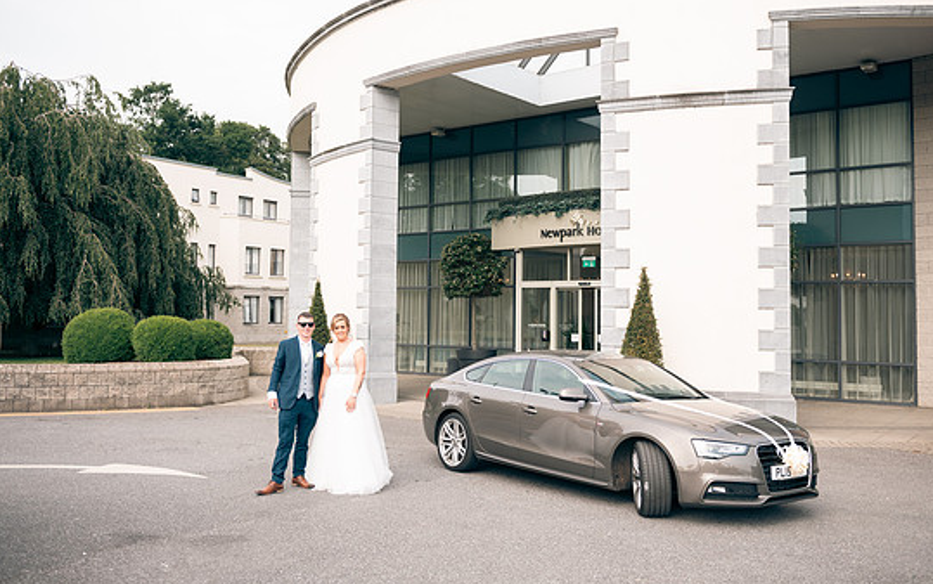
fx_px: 865
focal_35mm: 34
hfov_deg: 56.7
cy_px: 276
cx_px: 486
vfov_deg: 37.3
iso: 100
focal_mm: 31
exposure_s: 1/500
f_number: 3.5
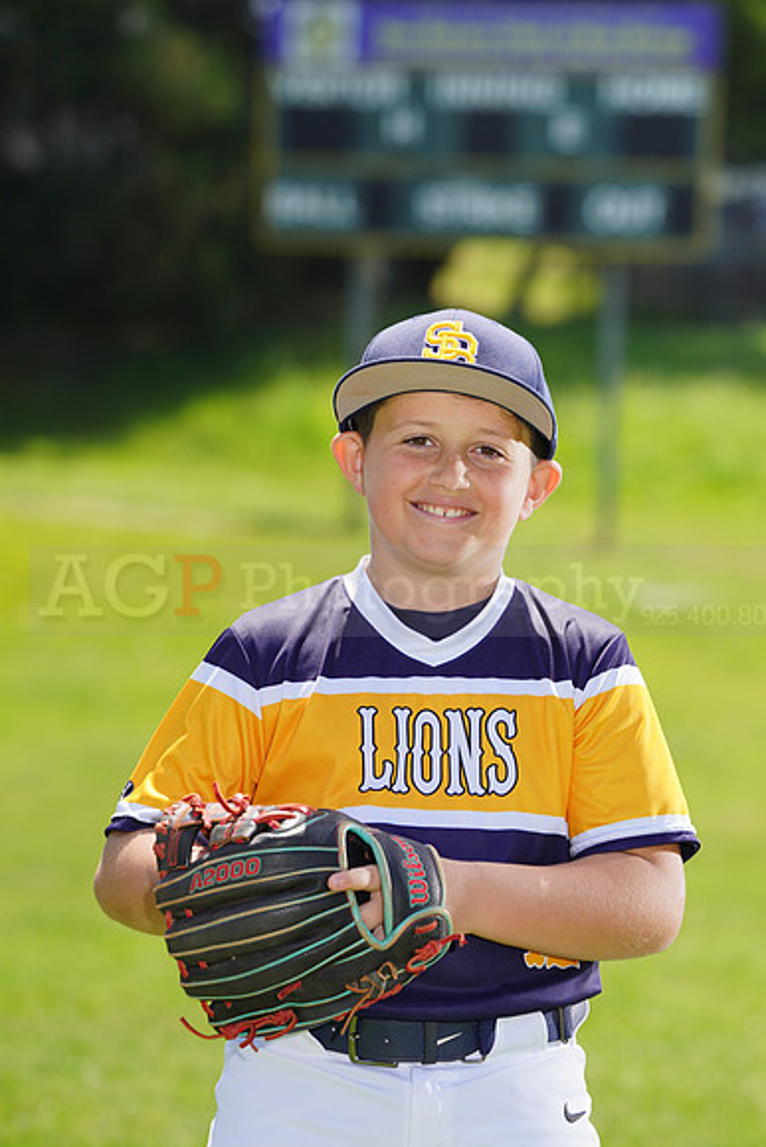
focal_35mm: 215
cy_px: 574
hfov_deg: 6.4
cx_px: 383
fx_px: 6857
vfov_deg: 9.6
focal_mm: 215
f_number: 7.1
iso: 100
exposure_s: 1/250
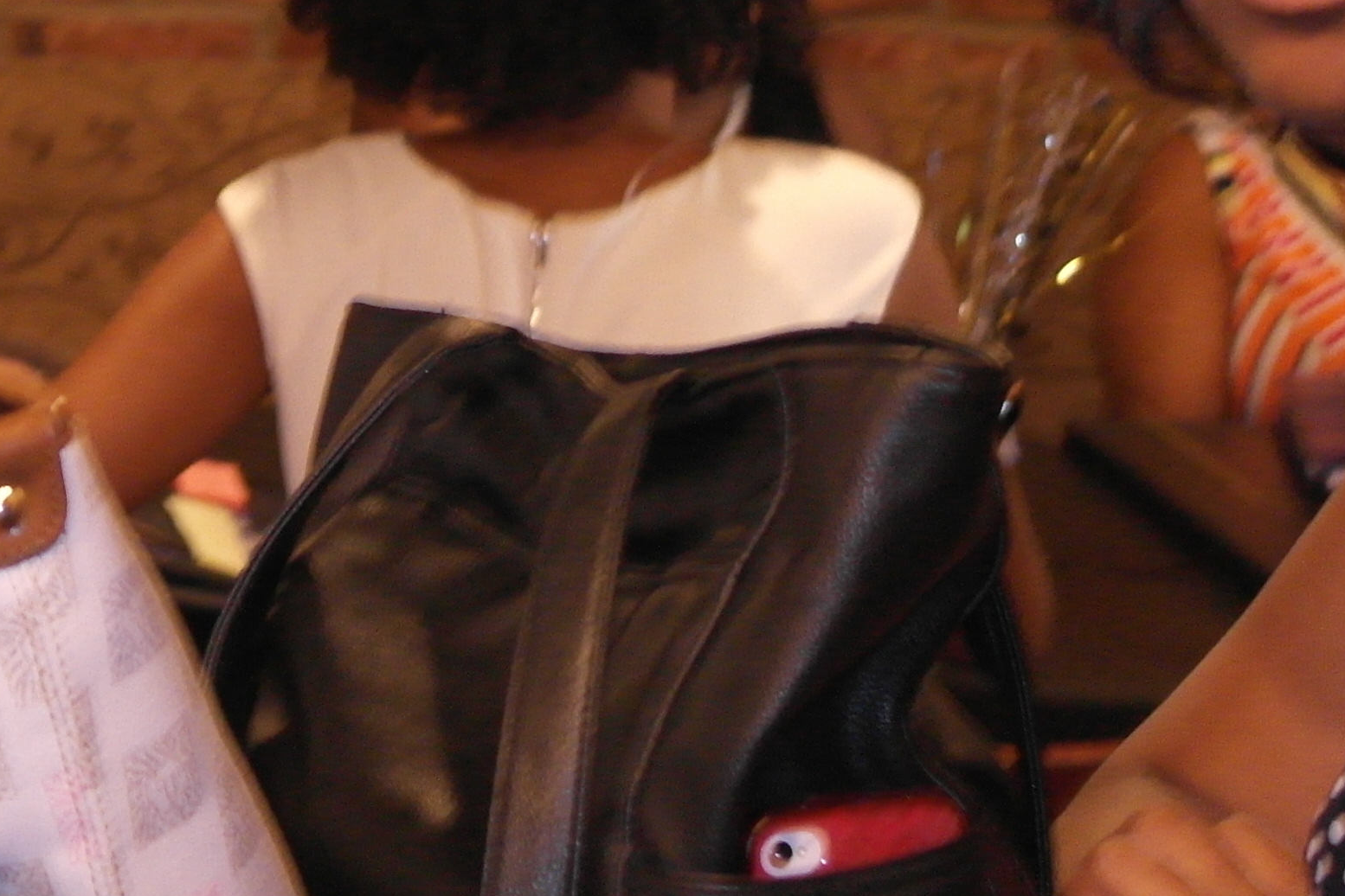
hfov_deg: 12.4
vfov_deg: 8.3
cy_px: -354
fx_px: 6052
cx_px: -322
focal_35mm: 162
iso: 1600
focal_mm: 30
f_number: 4.5
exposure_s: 1/13
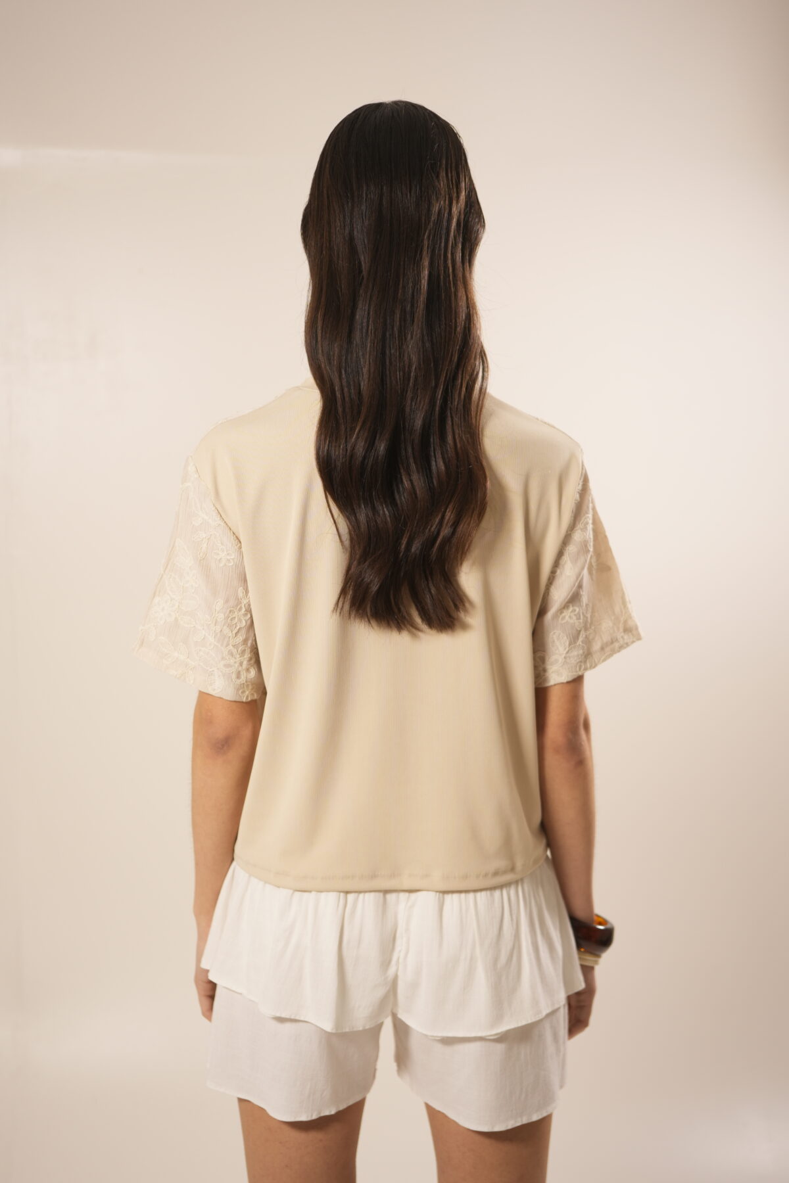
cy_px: 592
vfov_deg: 39.6
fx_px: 1644
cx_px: 394
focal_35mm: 50
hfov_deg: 27.0
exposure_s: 1/60
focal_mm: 50
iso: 400
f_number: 3.2
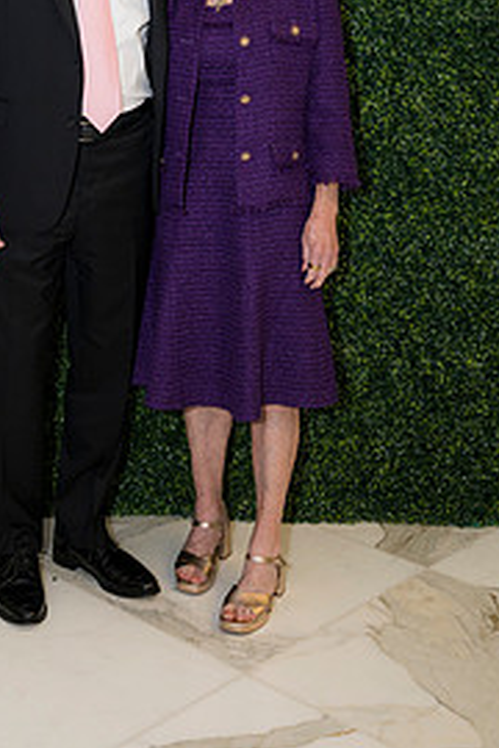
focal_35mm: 60
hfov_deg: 22.5
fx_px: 1247
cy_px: 130
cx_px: 158
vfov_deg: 32.3
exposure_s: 1/160
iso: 400
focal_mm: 36
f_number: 5
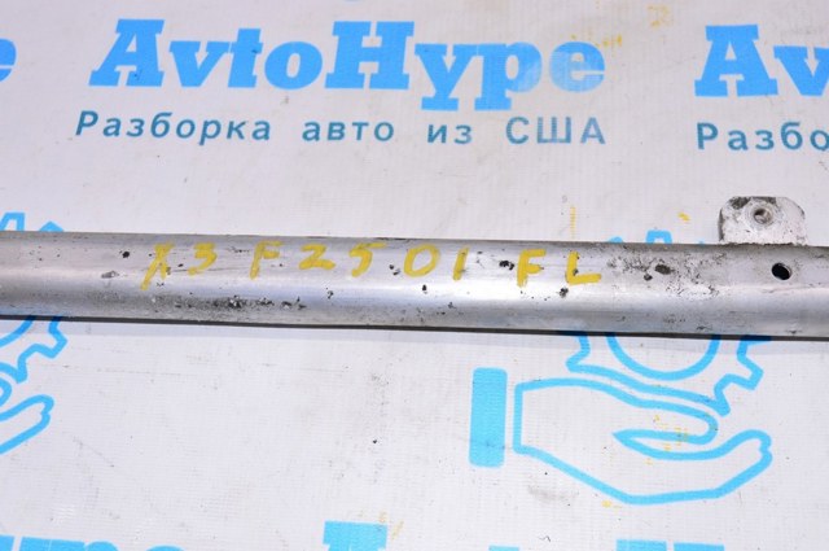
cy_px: 276
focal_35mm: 42
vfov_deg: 31.8
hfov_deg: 46.5
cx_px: 414
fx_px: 966
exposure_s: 1/200
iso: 1600
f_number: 8
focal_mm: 28
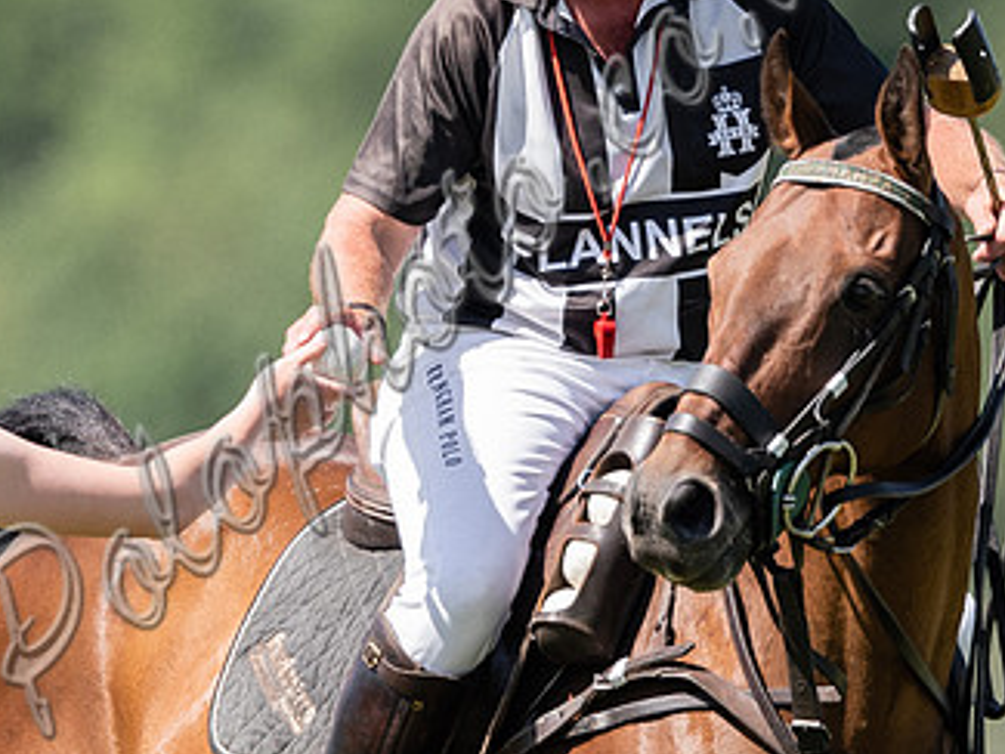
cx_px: 538
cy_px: 167
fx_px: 51727
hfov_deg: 1.1
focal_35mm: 1781
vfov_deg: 0.8
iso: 320
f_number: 4
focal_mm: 500
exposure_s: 1/2000
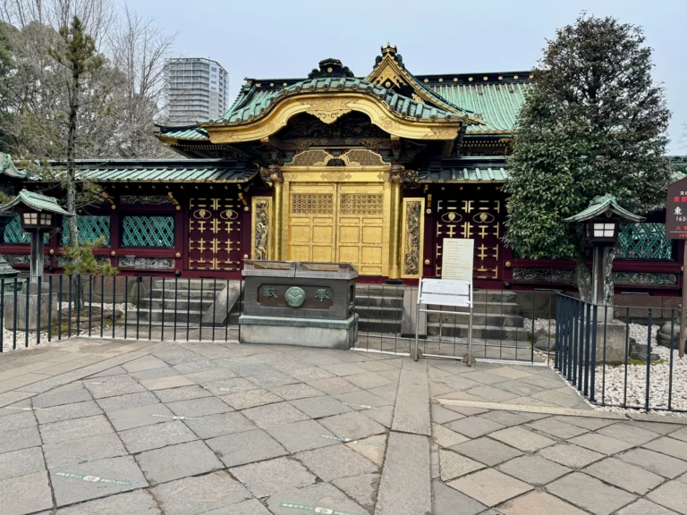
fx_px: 476
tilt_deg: -0.9
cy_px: 258
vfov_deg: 56.8
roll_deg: -1.3
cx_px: 344
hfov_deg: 71.6
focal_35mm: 24
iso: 80
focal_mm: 6.86
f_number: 1.78
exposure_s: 1/756
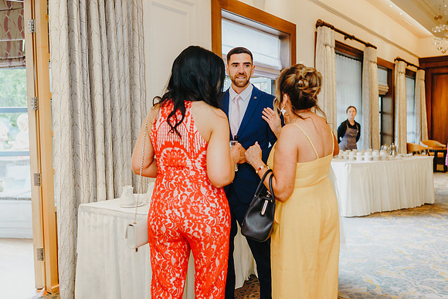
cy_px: 150
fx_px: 436
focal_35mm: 35
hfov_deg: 54.4
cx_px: 224
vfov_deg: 37.9
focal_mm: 35
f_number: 2.2
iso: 640
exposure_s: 1/200
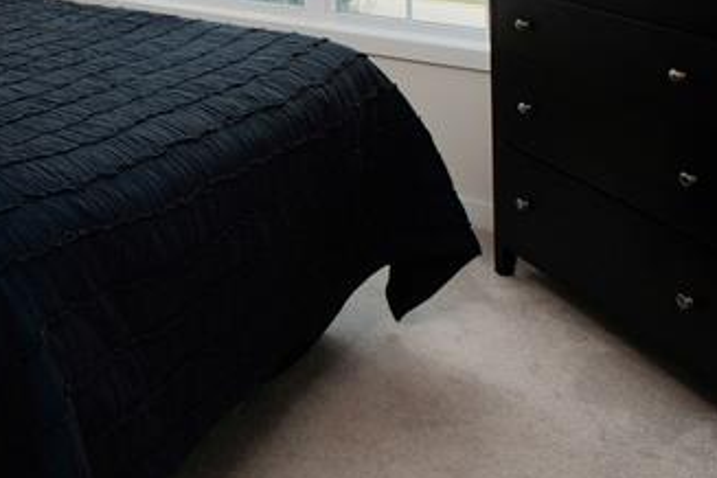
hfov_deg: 36.0
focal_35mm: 47
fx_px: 936
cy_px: -167
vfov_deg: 24.5
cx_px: -61
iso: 640
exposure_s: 1/250
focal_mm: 10
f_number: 8
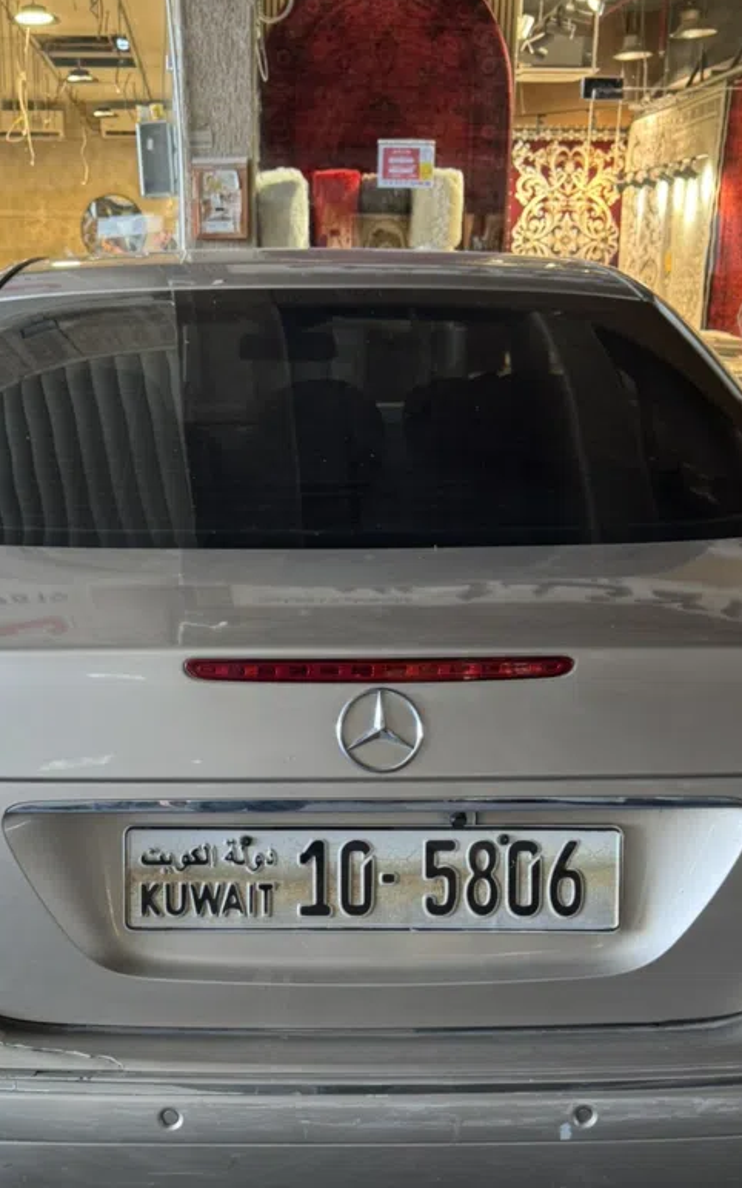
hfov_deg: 28.5
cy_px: 816
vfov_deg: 43.6
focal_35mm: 45
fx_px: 1457
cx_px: 277
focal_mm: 6.76
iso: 160
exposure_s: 1/50
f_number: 1.78
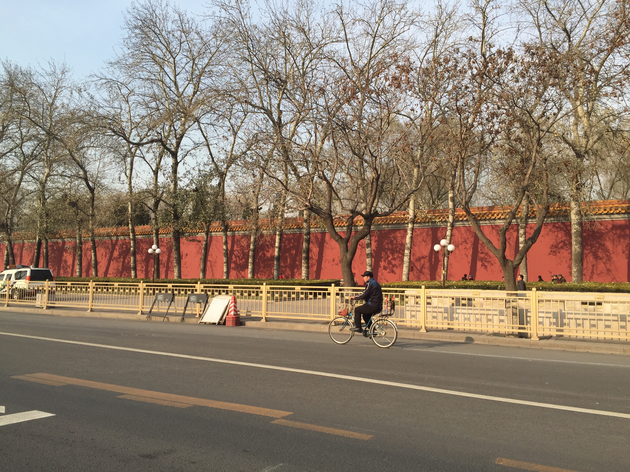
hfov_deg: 61.7
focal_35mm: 29
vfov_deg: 48.2
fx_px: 528
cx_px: 315
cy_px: 236
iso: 32
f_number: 2.2
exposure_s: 1/1236
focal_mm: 4.15
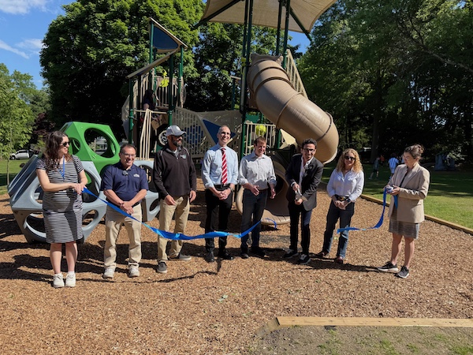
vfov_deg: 56.8
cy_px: 178
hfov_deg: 71.6
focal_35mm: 24
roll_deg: -3.2
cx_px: 236
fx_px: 328
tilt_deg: -4.8
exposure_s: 1/2445
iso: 80
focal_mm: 6.76
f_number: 1.78
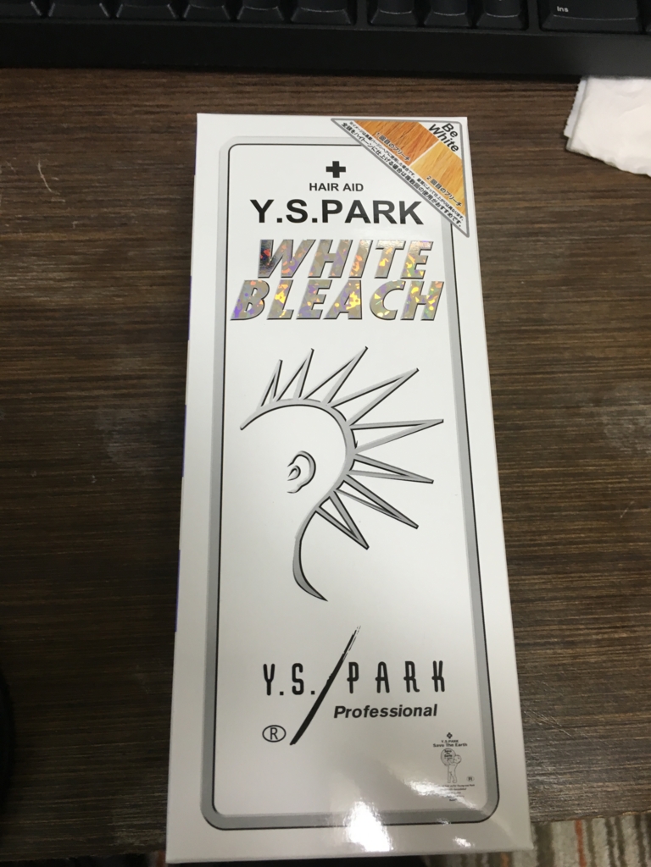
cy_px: 434
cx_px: 326
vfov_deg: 61.7
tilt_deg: -71.6
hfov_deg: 48.2
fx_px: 727
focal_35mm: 29
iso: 64
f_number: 2.2
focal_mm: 4.15
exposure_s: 1/30
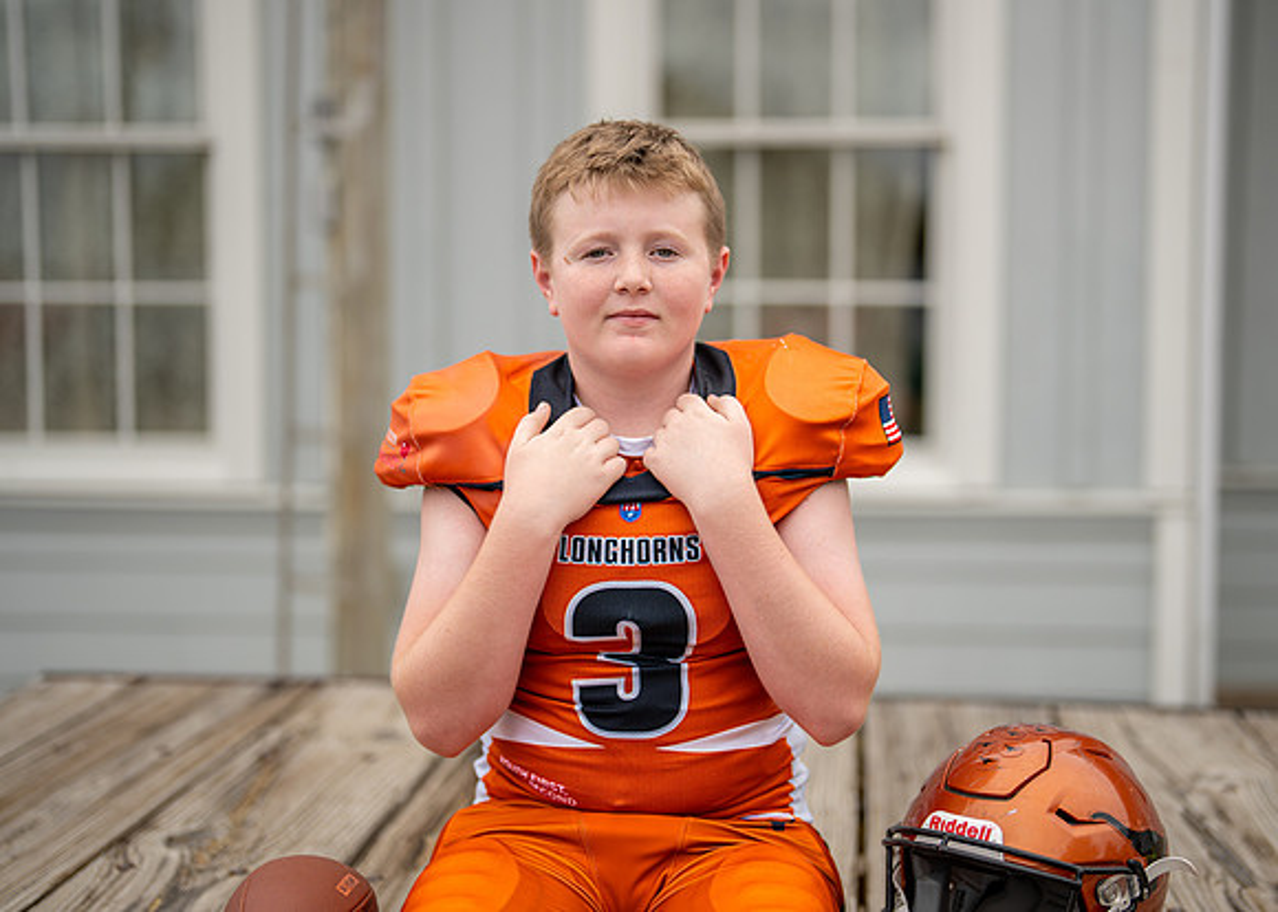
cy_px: 439
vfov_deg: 25.6
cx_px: 688
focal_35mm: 55
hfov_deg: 35.3
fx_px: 2008
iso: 125
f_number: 1.2
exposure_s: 1/3200
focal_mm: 50
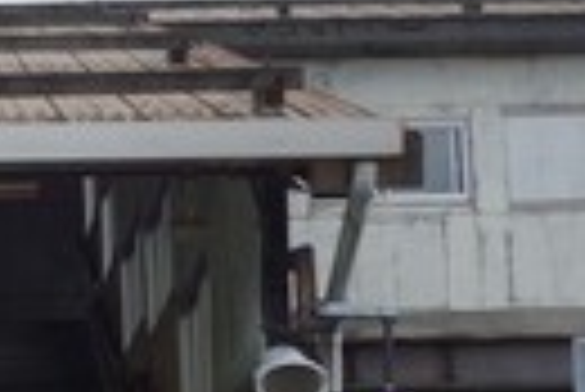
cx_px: -90
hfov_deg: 14.4
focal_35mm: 138
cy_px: 457
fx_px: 2245
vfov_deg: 9.8
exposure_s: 1/400
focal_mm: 10.4
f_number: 5.6
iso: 125
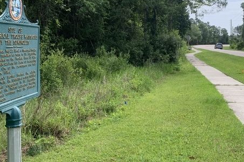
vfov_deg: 27.9
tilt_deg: -1.3
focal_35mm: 48
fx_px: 325
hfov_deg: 40.6
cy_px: 56
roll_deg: +1.5
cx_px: 164
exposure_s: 1/962
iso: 25
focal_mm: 4.25
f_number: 1.8
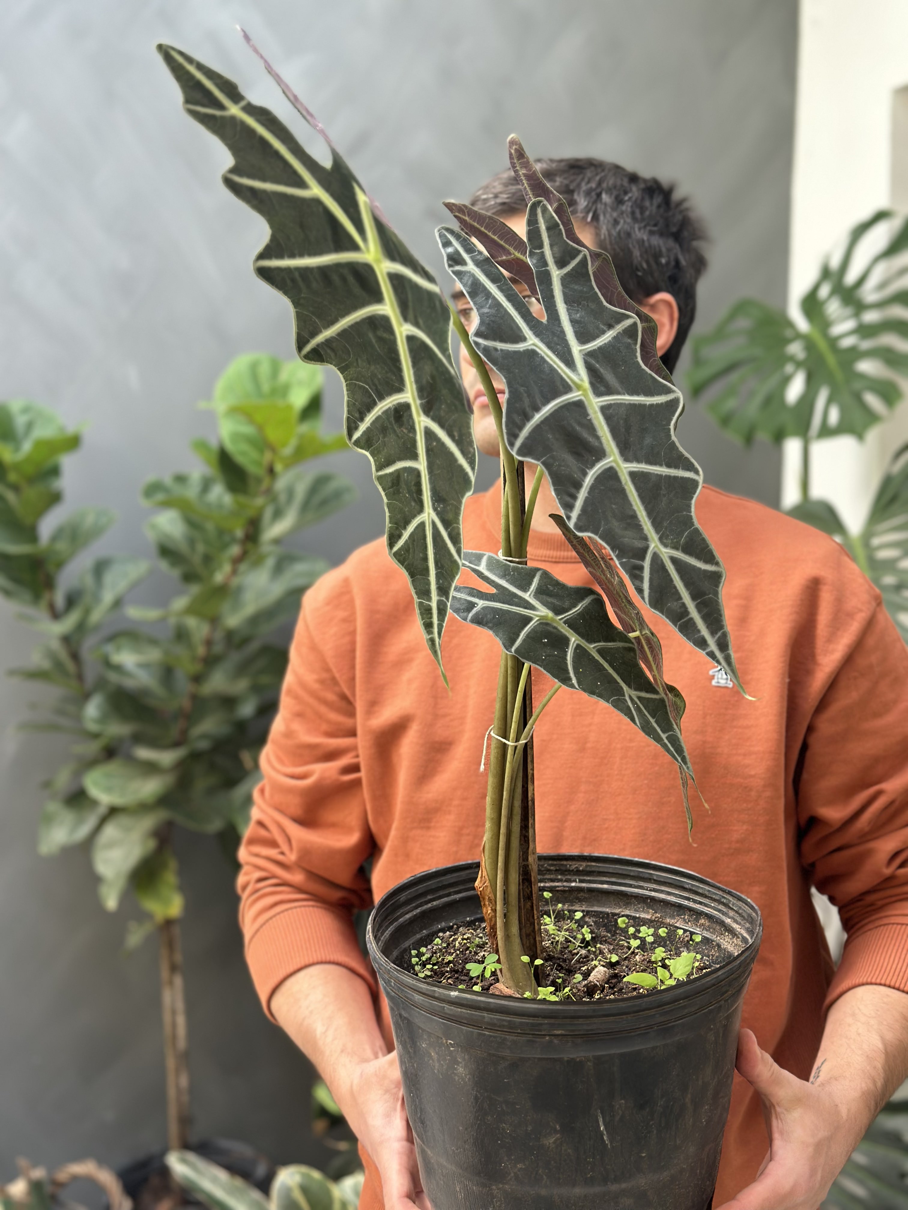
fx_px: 1679
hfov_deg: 30.3
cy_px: 605
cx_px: 454
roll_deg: -1.1
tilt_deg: -5.0
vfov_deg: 39.7
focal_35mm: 48
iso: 125
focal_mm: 6.86
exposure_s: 1/96
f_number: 1.78
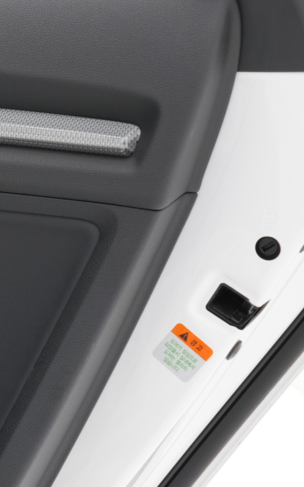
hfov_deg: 7.9
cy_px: 389
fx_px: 2118
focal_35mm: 160
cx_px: -279
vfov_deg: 13.0
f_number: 7.1
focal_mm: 35.5
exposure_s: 1/50
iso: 400
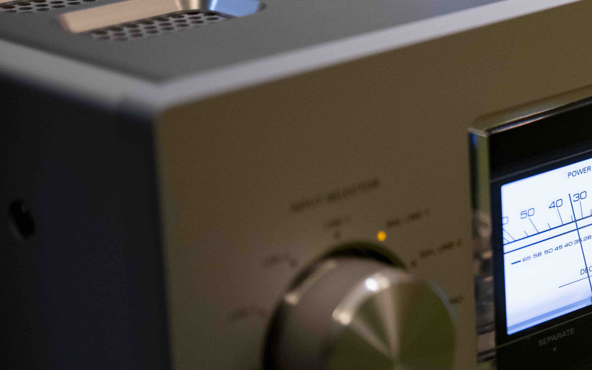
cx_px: 701
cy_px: 206
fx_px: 2856
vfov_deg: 7.4
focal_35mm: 177
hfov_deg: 11.6
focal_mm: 70
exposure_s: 1/125
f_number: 2.8
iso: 1600
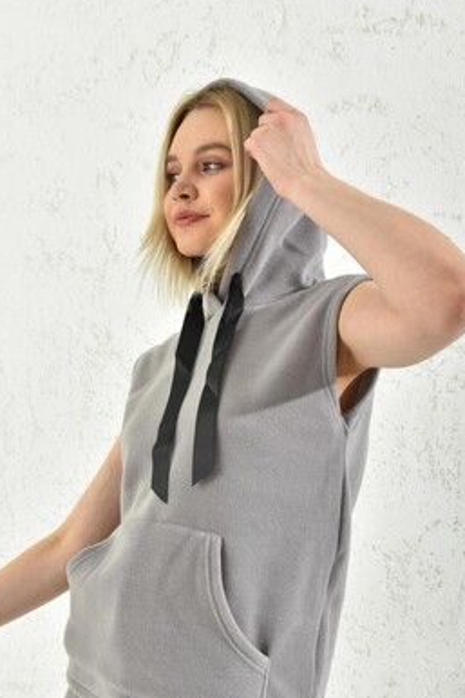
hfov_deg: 27.4
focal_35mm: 49
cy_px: 432
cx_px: 161
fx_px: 950
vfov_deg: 40.1
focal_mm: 35
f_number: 7.1
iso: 100
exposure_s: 1/160
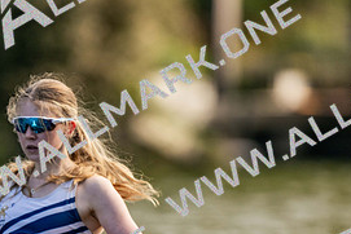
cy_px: 239
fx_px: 12545
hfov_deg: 1.6
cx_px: 71
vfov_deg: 1.1
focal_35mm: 1286
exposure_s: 1/2500
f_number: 4
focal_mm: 600
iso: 320
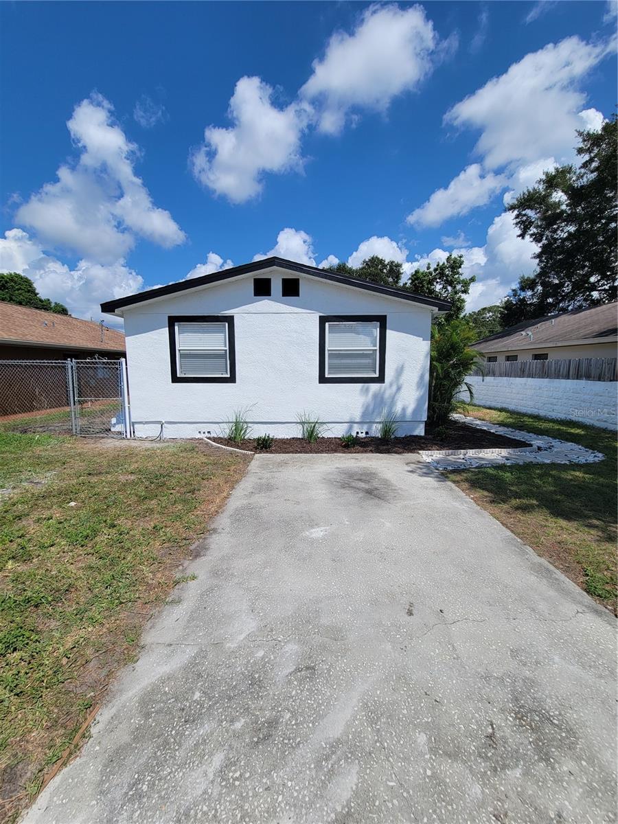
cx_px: 309
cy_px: 412
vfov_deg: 106.2
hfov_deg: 89.9
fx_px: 309
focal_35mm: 13
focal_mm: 2.2
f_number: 2.2
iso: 50
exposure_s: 1/3134
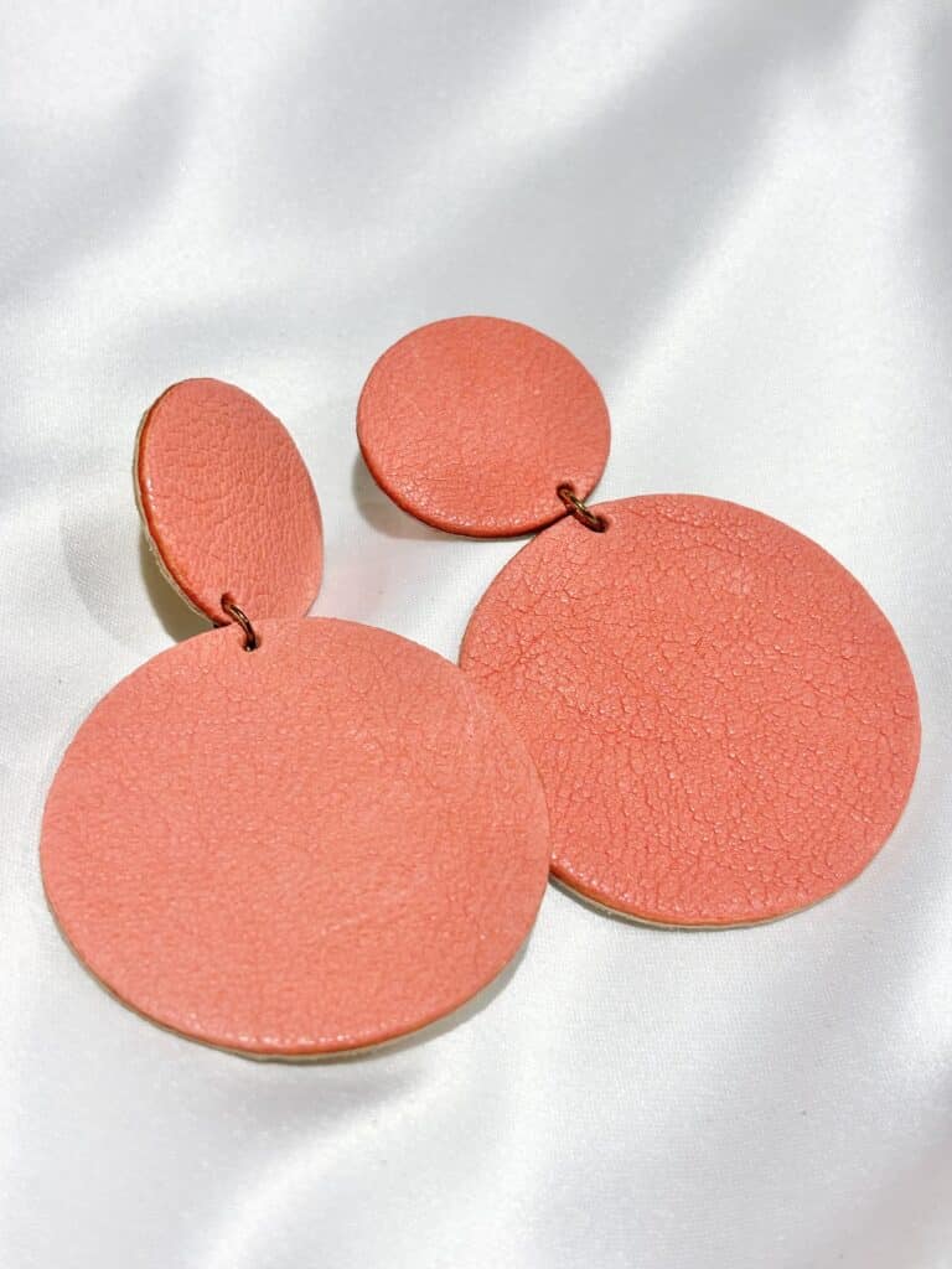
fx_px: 1907
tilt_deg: -32.2
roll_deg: +10.0
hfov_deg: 28.0
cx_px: 476
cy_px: 634
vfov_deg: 36.8
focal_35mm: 52
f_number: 1.6
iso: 32
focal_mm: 5.96
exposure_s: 1/273
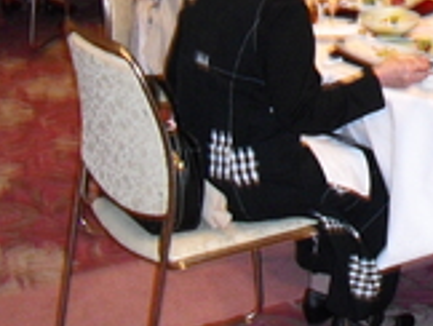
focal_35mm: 111
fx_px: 1391
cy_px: -140
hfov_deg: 16.2
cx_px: 644
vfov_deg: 12.8
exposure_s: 1/60
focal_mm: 6.3
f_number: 3.1
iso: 400
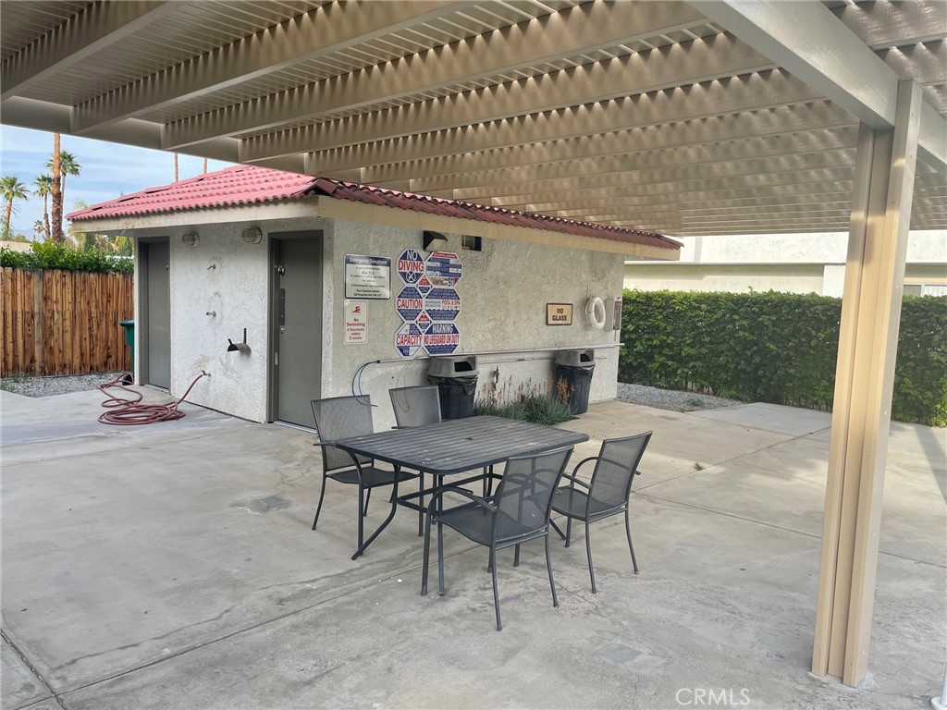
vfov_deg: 53.1
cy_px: 355
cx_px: 474
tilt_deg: -5.2
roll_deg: -1.3
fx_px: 711
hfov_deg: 67.3
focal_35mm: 26
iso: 32
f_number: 1.6
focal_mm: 4.2
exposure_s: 1/600
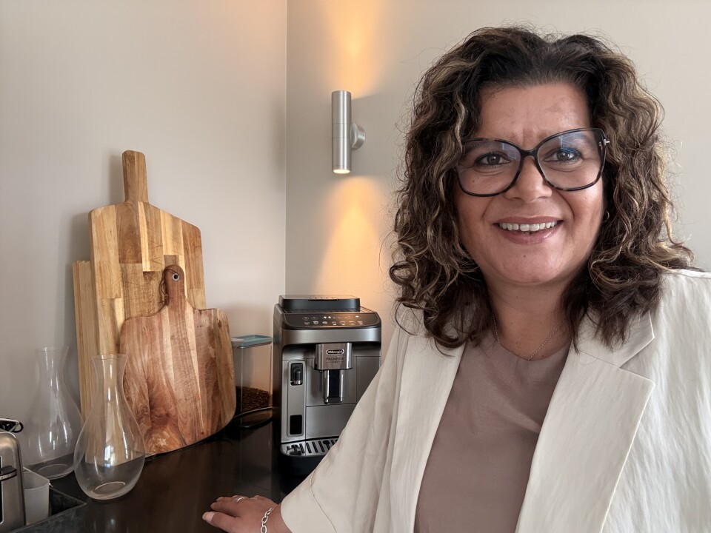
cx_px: 356
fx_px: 472
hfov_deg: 73.9
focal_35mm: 23
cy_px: 266
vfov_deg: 58.9
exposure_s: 1/33
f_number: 1.9
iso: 250
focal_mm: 2.69
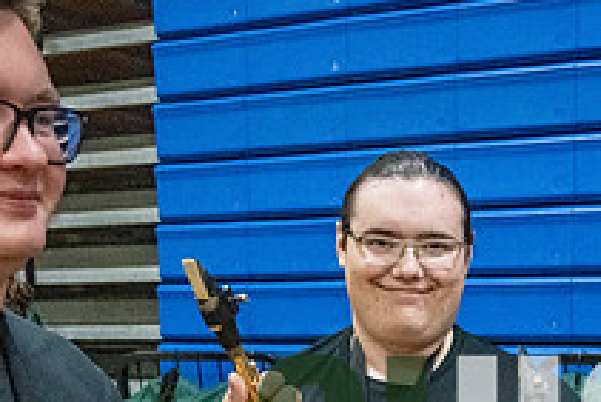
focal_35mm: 66
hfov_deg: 29.8
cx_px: 473
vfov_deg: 19.4
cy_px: 489
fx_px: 1103
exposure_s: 1/800
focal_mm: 24
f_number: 4
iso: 8000
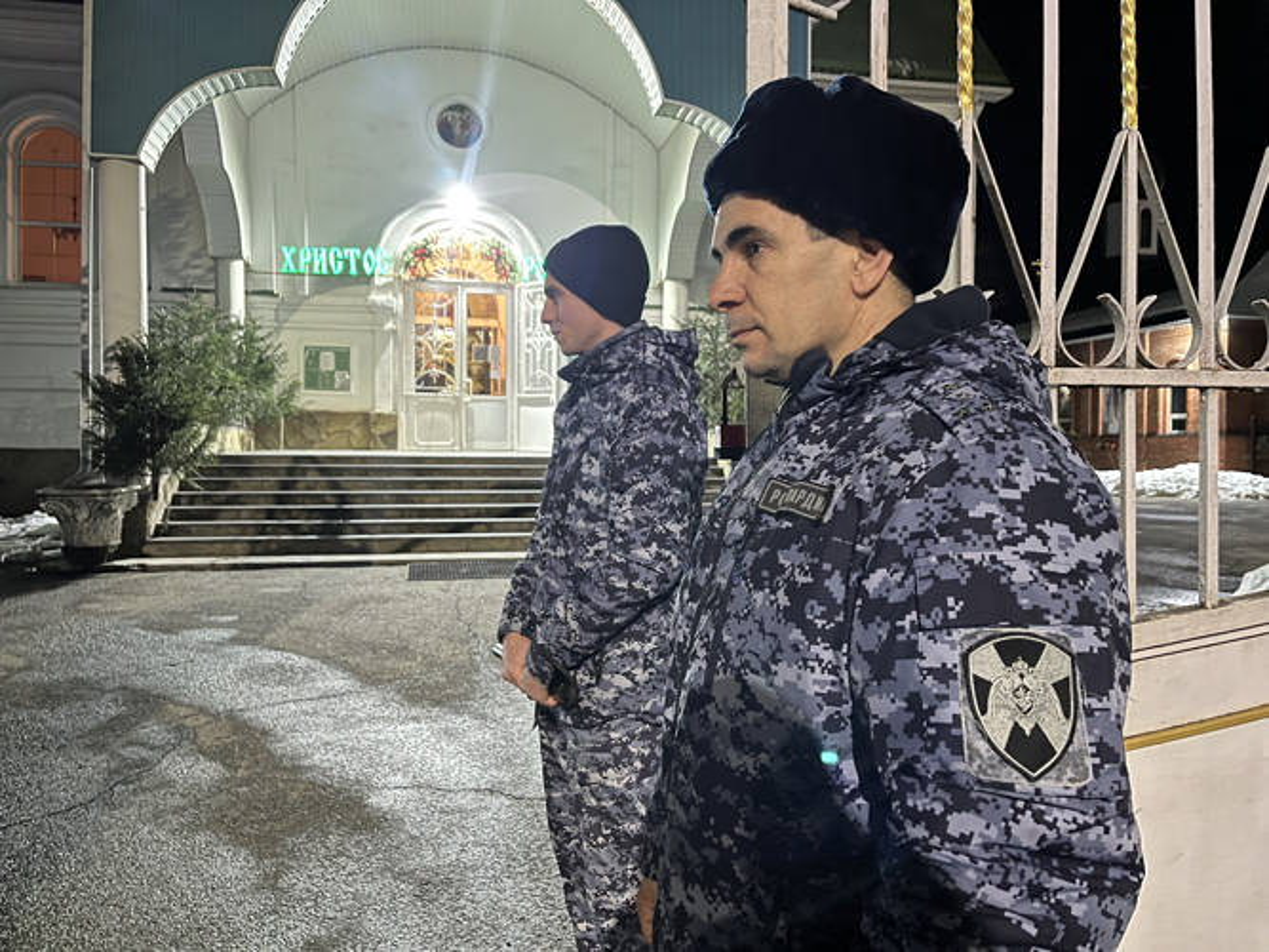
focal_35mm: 26
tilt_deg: -2.9
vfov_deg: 53.0
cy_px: 476
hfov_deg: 67.3
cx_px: 634
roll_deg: -0.4
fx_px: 953
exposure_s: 1/20
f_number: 1.6
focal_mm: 5.1
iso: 1000
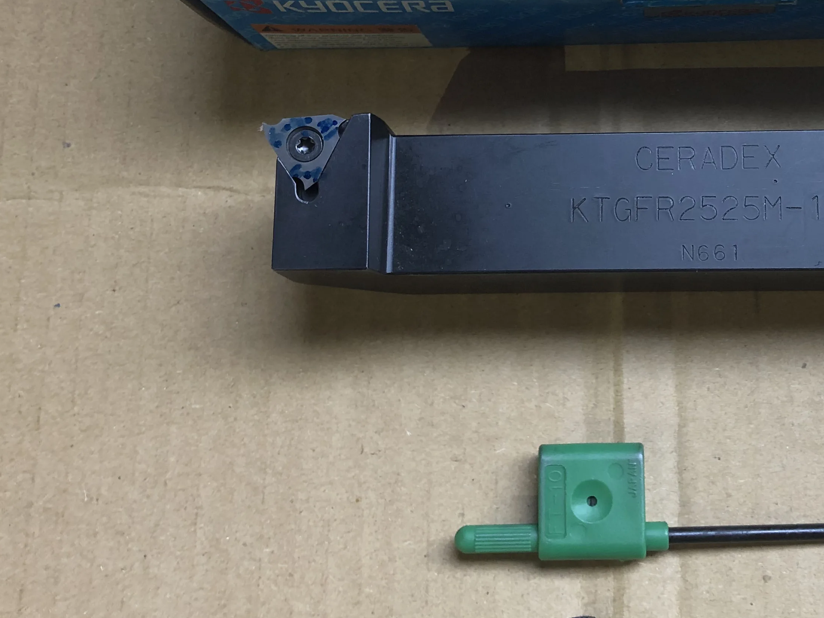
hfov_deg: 36.5
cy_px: 178
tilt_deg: -77.9
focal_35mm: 51
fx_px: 1214
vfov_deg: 28.3
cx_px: 627
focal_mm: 3.99
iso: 40
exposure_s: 1/20
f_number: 1.8
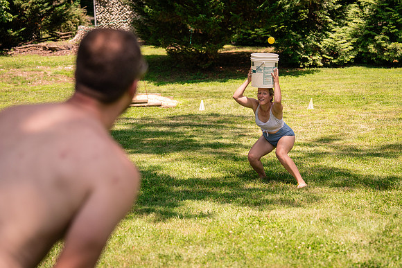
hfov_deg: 23.9
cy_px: 106
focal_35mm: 85
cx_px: 244
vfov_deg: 16.1
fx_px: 947
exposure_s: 1/3200
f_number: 2.8
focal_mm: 70
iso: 400
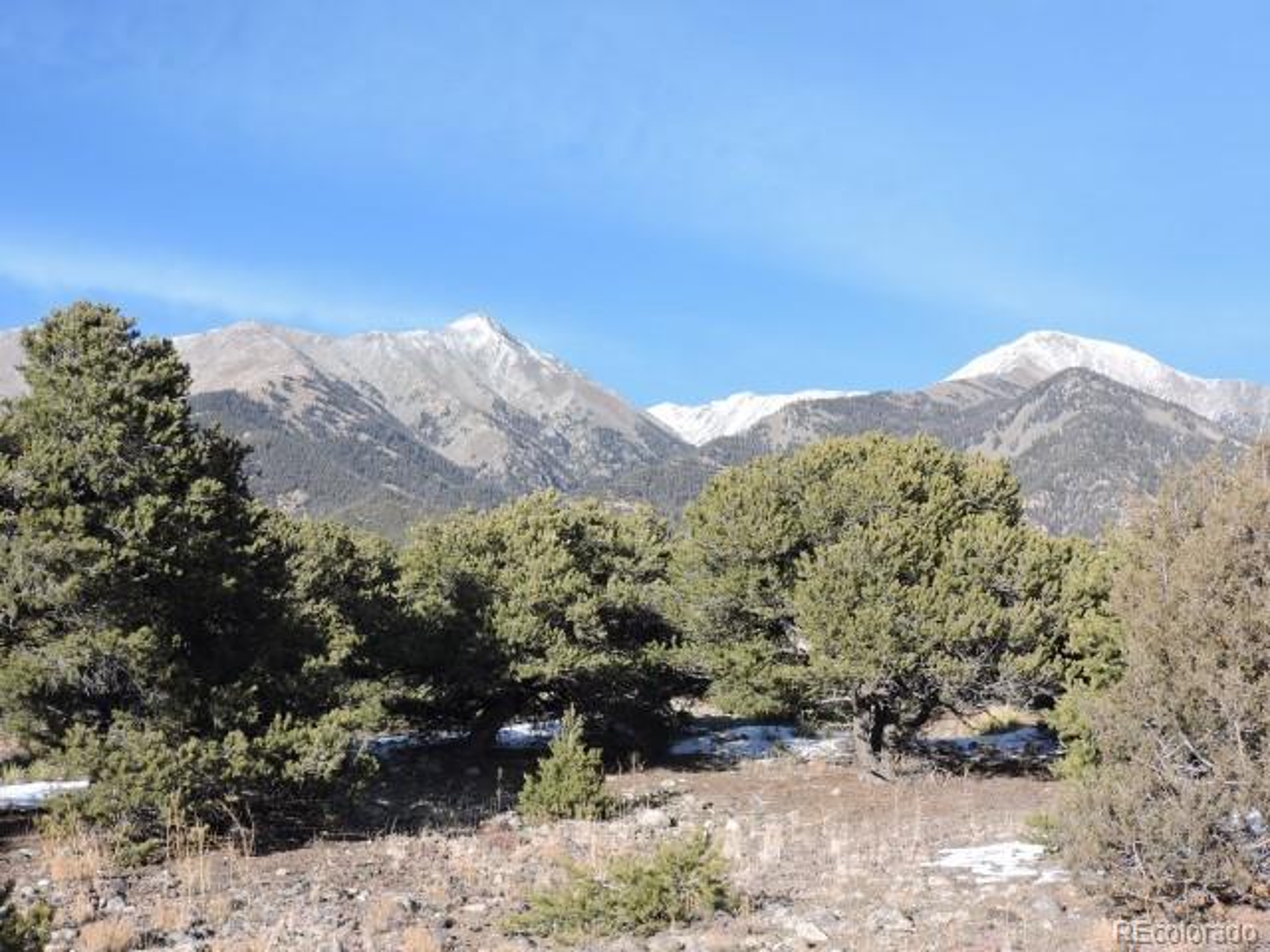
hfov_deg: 40.4
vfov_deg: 30.9
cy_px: 476
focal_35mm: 47
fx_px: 1724
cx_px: 635
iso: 100
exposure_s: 1/640
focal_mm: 8.4
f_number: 3.5
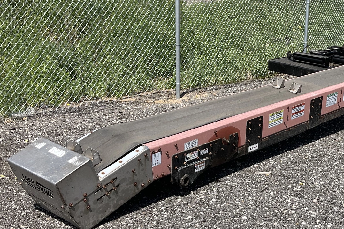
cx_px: 283
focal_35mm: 56
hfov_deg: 34.4
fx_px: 535
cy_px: 110
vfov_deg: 24.2
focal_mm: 3
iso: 25
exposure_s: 1/1984
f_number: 1.8
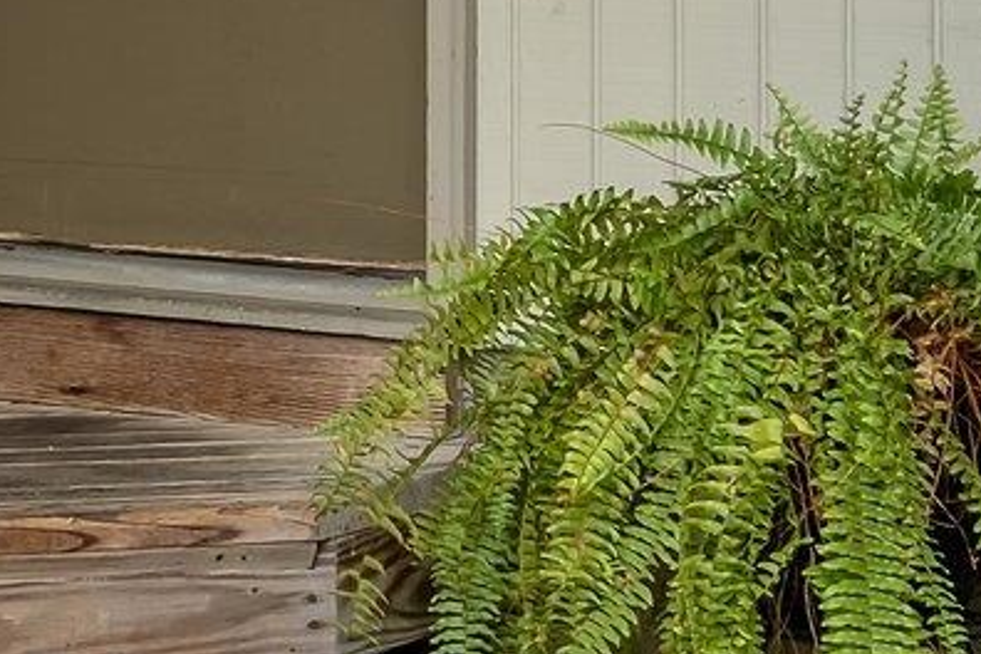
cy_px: -150
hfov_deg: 13.4
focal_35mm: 150
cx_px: -92
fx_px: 4087
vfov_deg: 9.0
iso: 250
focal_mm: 19.1
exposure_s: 1/17
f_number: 8
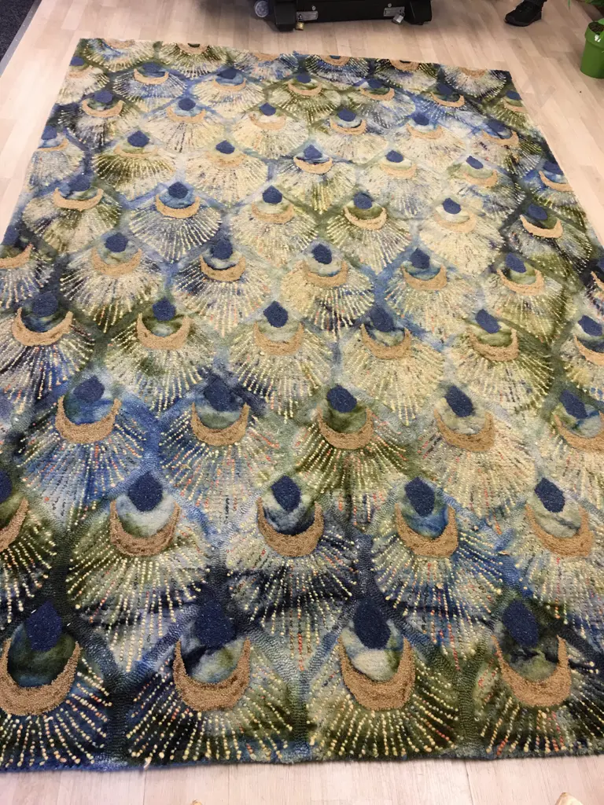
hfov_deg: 48.2
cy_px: 402
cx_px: 302
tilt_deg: -47.5
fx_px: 675
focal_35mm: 29
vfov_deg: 61.7
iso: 64
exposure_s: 1/17
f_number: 2.2
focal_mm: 4.15
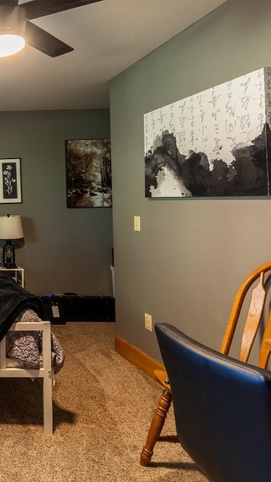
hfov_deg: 39.5
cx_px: -23
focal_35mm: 24
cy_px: 245
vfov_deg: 76.3
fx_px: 307
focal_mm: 10
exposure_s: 1/8
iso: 400
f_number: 8
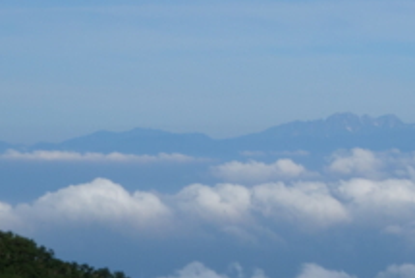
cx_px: 483
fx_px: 2101
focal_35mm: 182
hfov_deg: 11.1
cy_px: 11
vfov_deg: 7.5
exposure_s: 1/800
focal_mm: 18.23
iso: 125
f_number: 7.1
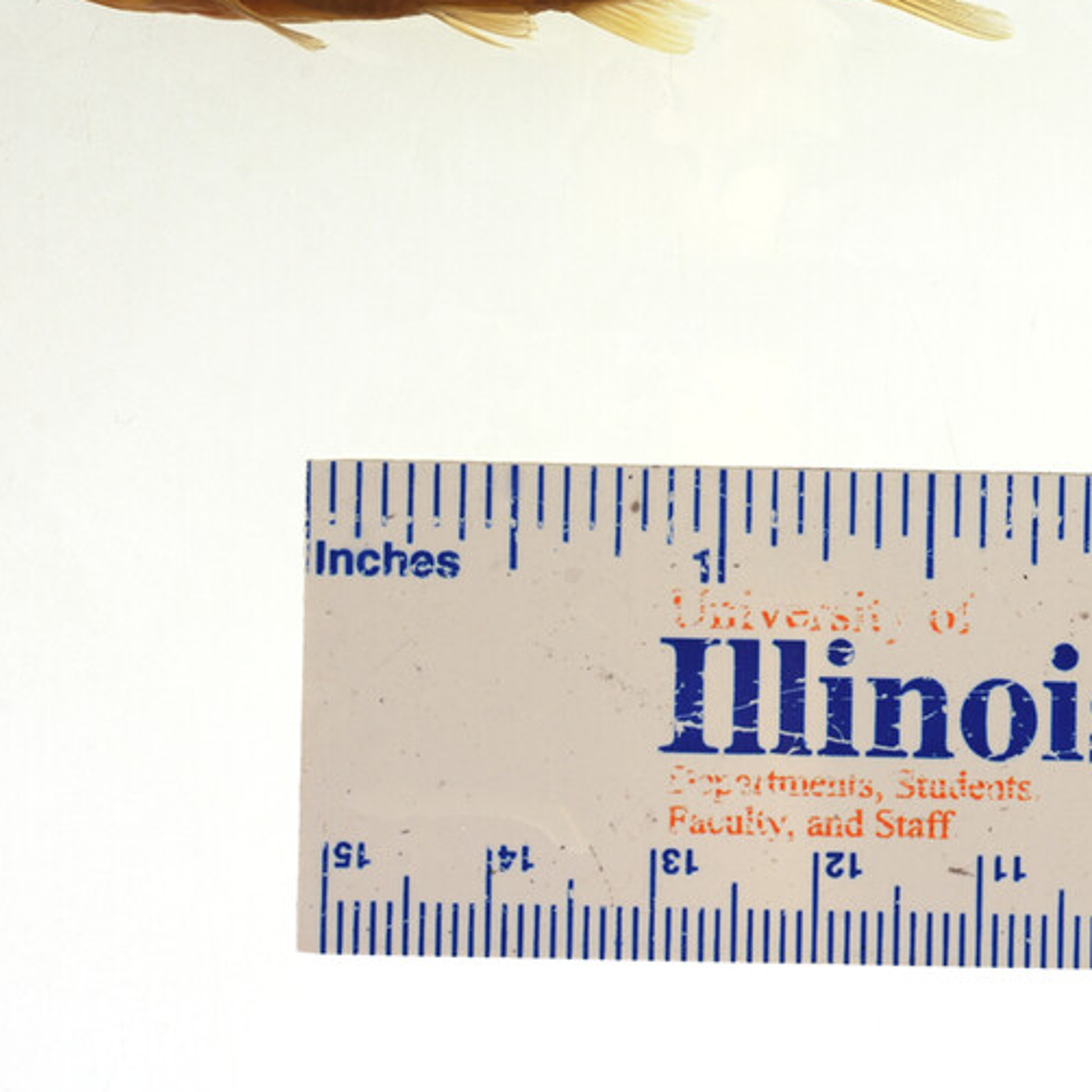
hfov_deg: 14.0
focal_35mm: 122
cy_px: 236
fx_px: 4354
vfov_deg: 14.2
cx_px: 1220
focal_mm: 60
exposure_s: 1/200
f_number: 10
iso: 100
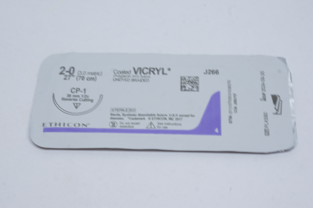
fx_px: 612
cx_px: 156
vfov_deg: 19.3
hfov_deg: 28.7
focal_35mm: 70
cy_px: 104
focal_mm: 47
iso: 400
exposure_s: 1/15
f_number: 11
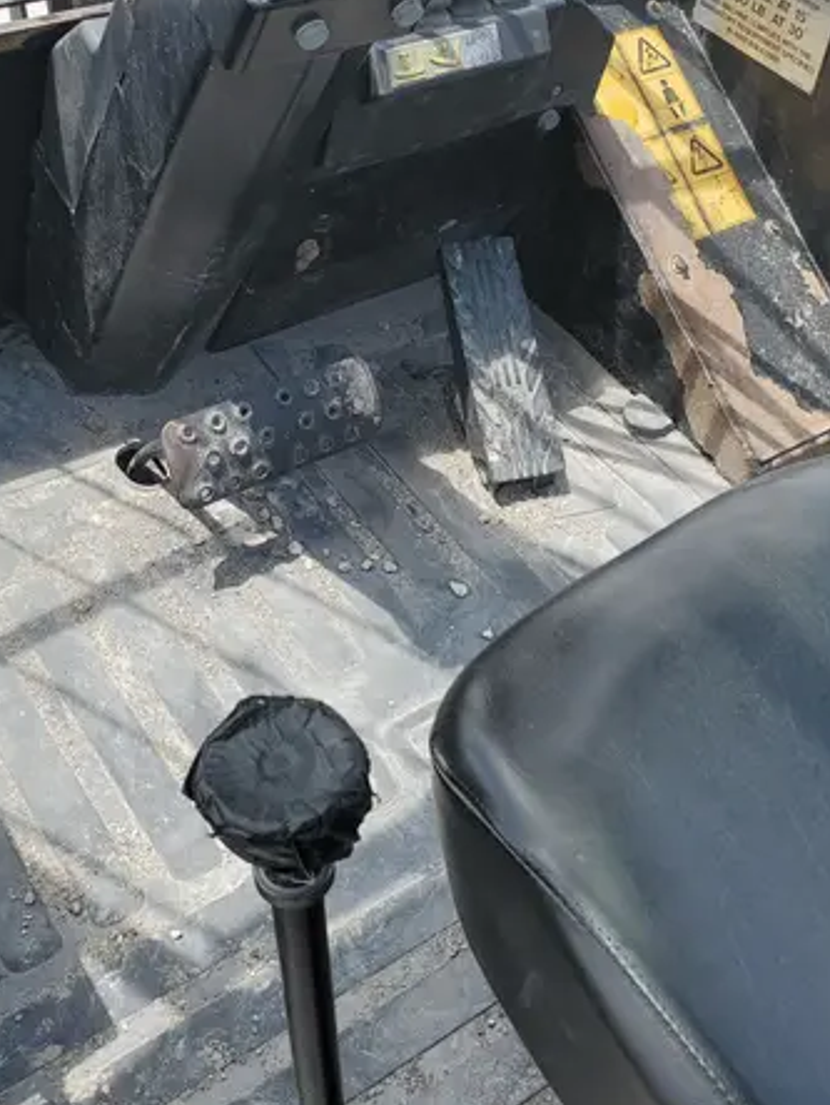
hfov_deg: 33.6
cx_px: 431
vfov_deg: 43.4
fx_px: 1373
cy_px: 395
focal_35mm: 43
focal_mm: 4.3
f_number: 2.4
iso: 50
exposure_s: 1/613
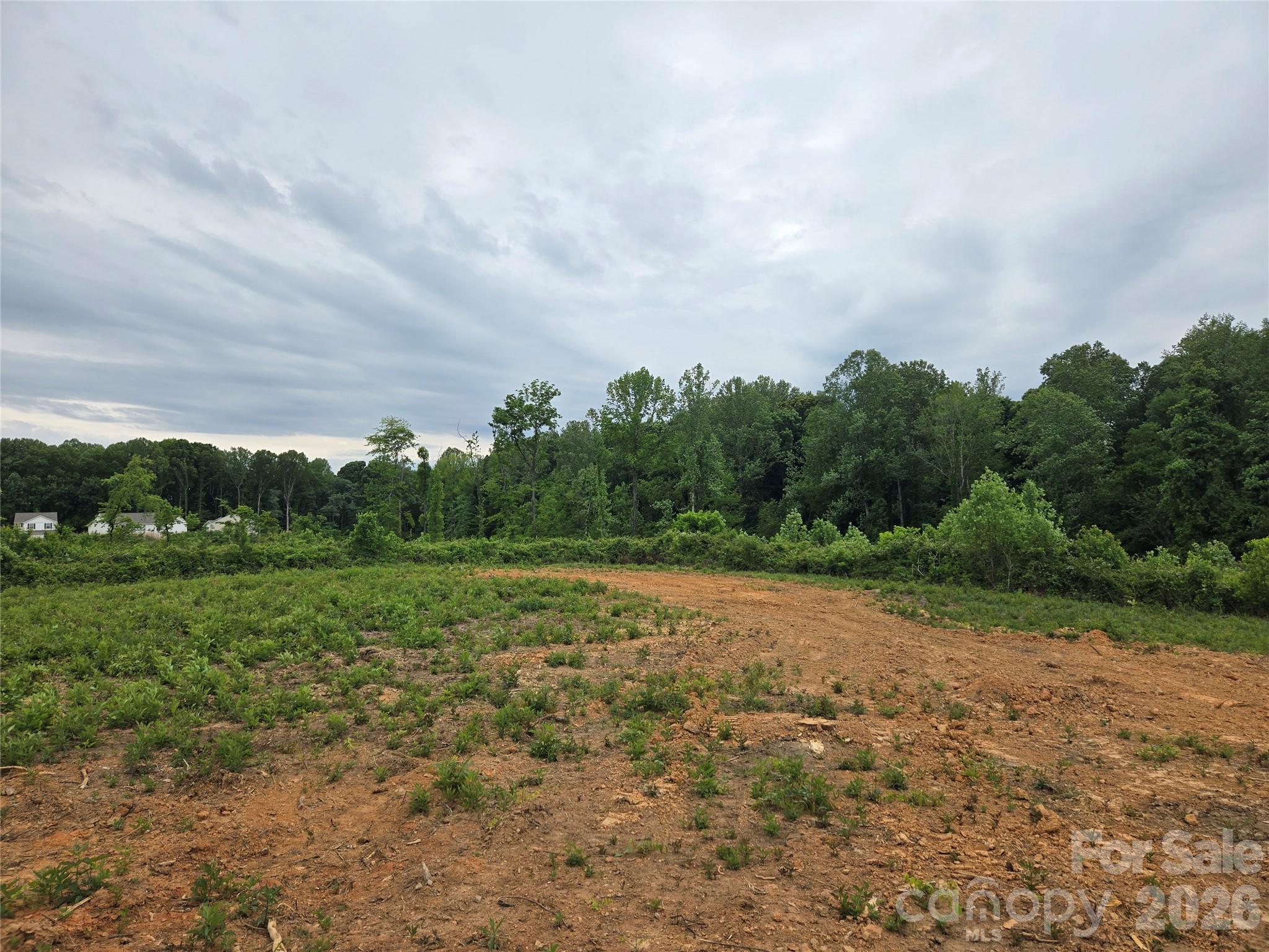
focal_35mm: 23
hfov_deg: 73.9
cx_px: 634
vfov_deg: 58.9
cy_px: 476
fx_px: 843
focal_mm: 5.4
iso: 25
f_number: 1.8
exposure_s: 1/2000
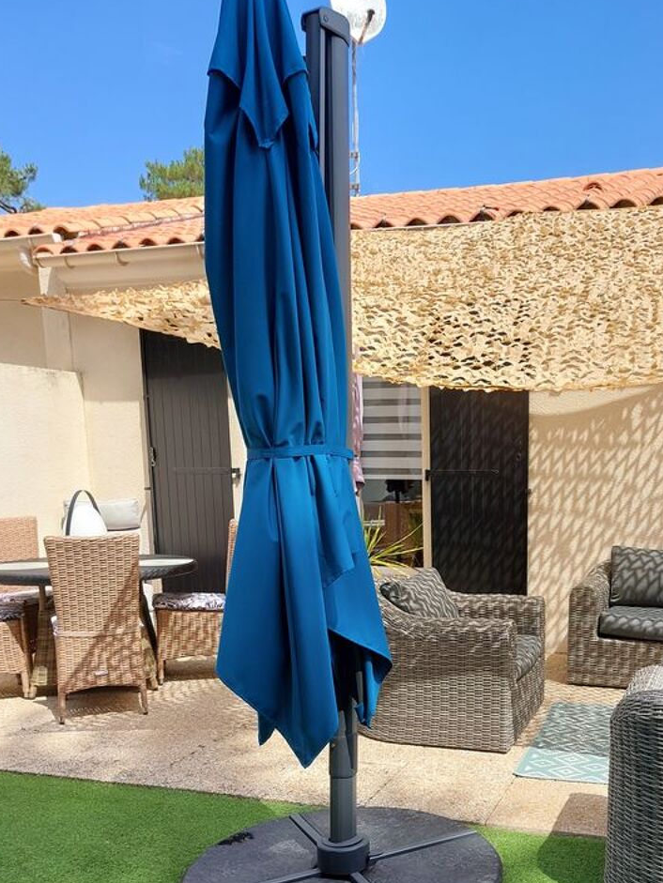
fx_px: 868
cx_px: 457
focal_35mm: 34
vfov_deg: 52.6
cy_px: 612
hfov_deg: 41.1
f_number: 1.8
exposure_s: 1/665
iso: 25
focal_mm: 5.23
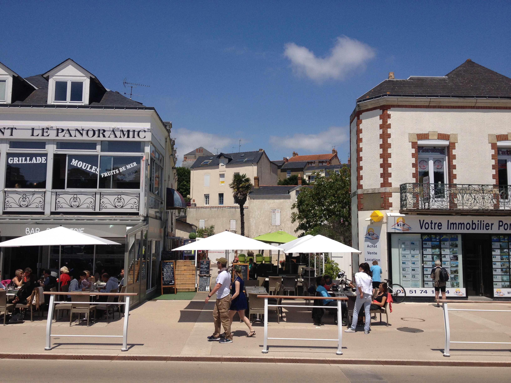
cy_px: 192
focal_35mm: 35
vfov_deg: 40.7
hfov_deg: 52.6
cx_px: 256
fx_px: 517
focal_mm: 4.28
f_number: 2.4
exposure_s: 1/3067
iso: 50
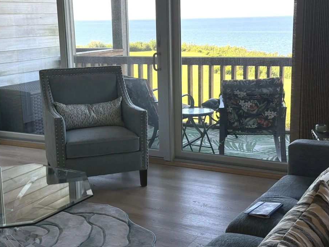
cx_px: 163
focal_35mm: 54
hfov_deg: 35.5
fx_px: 513
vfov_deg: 27.0
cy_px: 115
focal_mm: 6.76
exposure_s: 1/343
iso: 80
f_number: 1.78
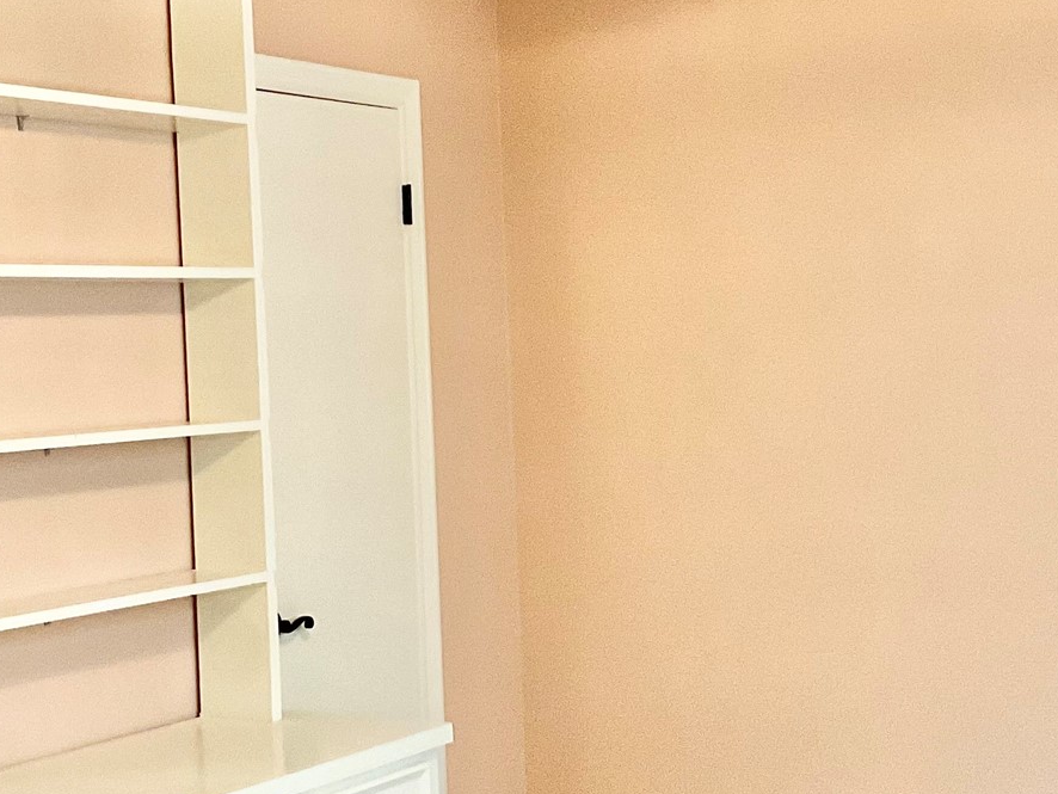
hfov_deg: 28.9
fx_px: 2048
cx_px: 482
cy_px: 444
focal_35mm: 67
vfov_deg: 21.9
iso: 160
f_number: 1.8
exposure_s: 1/60
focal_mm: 3
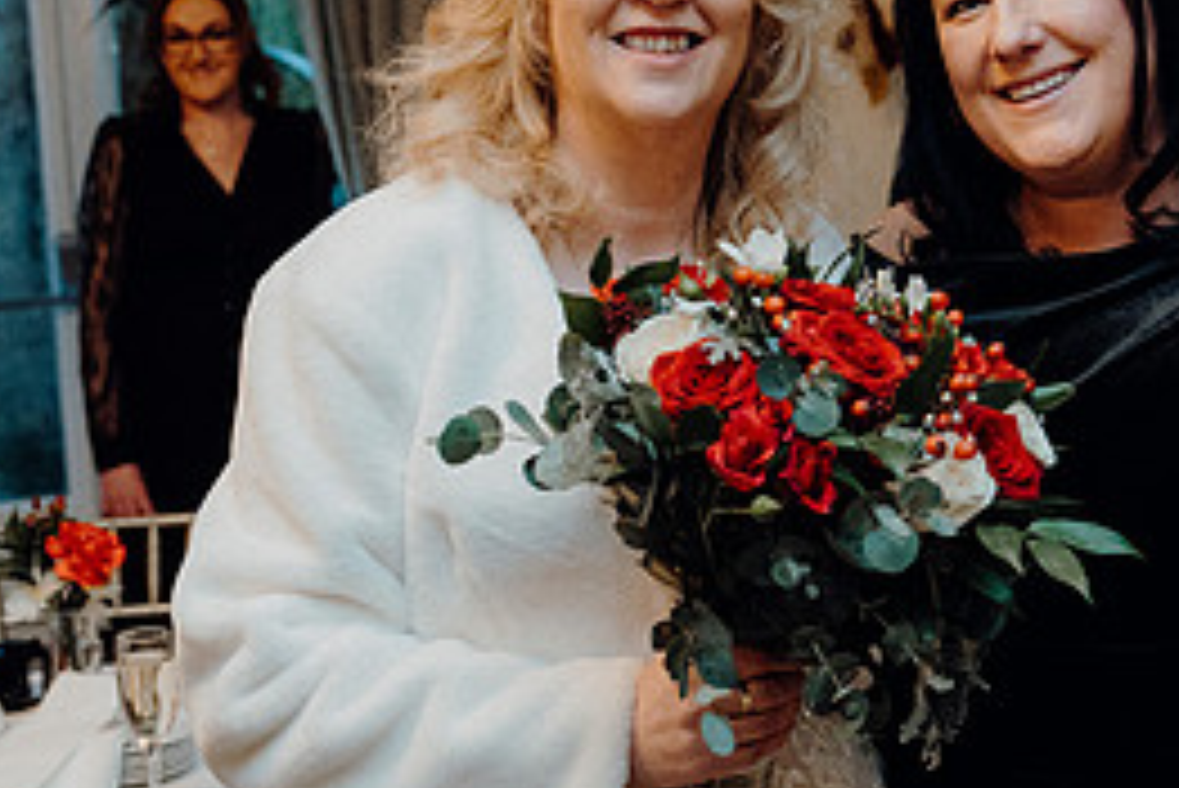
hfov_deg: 27.6
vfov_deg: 18.9
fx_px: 2359
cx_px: 914
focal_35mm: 72
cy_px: 538
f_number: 3.5
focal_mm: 32
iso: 2500
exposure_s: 1/160
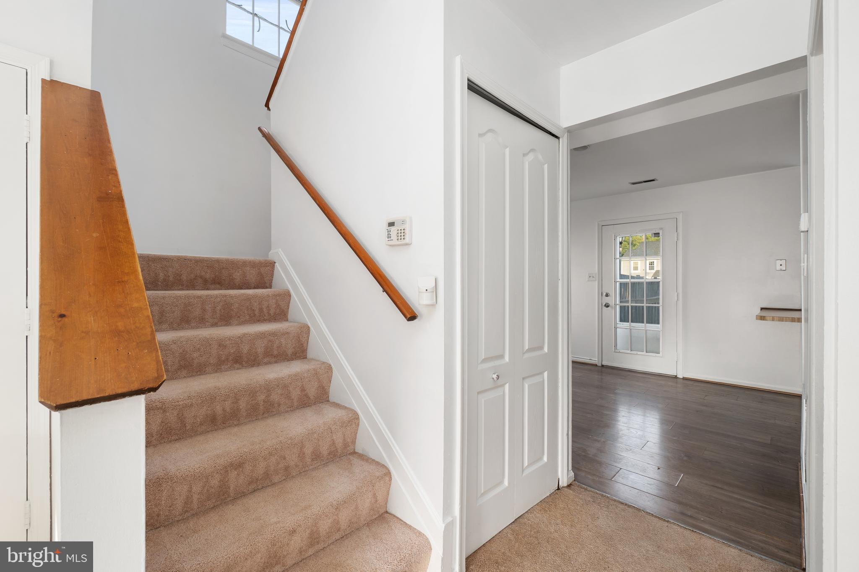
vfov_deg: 77.3
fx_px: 358
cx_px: 430
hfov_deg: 100.4
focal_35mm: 15
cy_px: 286
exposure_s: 1/2
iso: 100
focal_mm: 10
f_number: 9
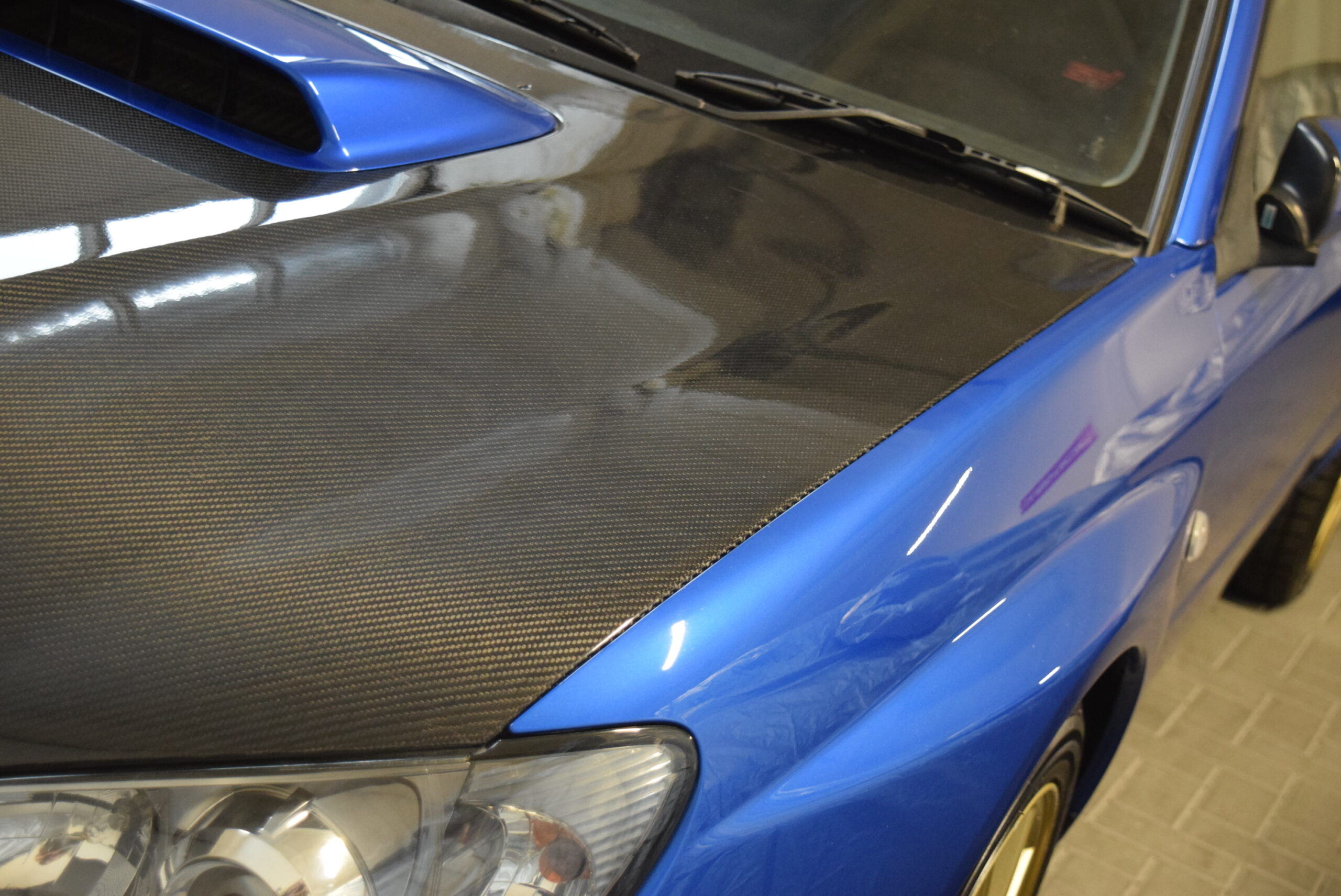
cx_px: 670
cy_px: 448
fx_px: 2125
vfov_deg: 23.8
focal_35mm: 57
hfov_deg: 35.0
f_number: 4.8
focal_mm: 38
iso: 2500
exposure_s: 1/60
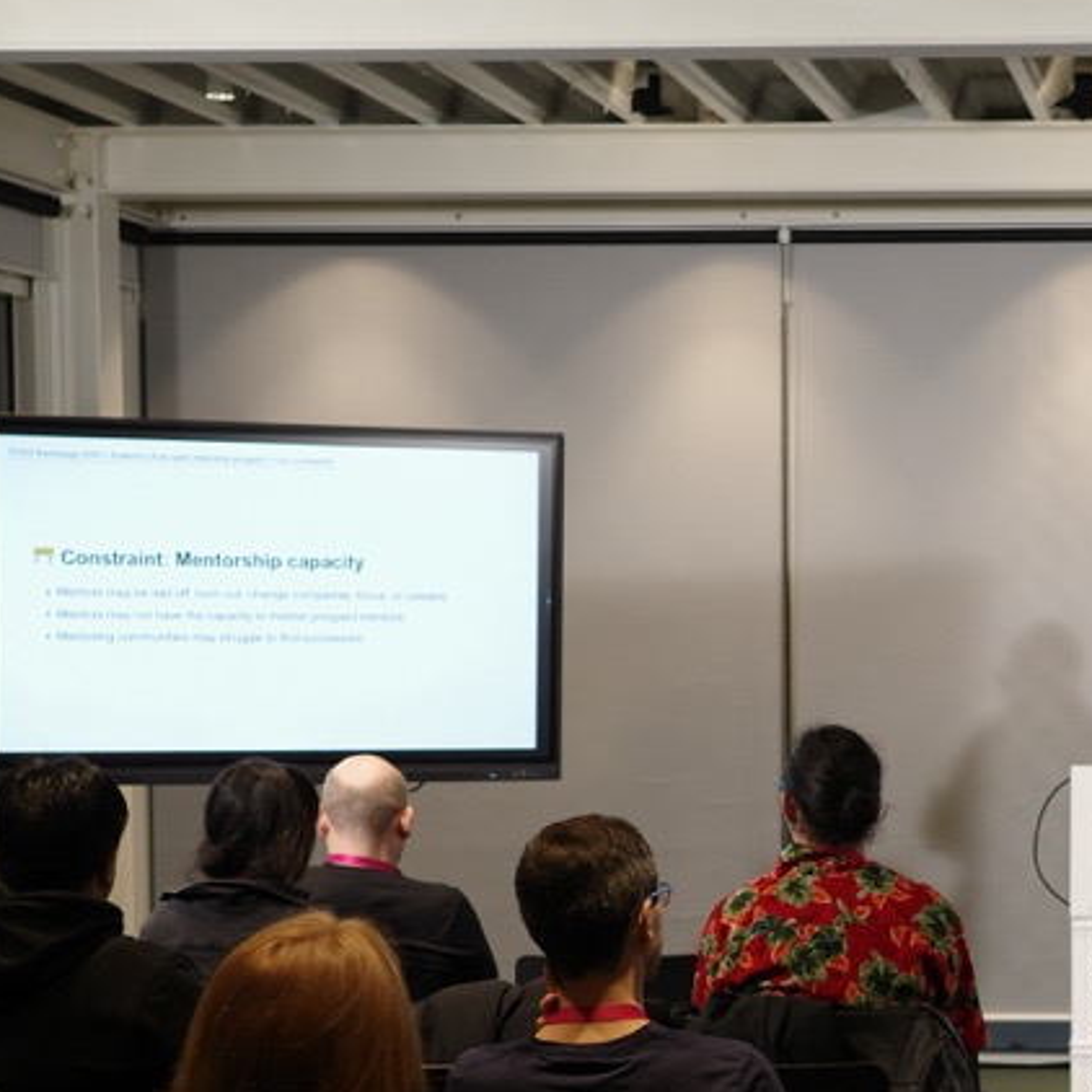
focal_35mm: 103
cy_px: 837
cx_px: 1105
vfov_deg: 16.8
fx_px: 3676
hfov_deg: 16.5
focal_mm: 26
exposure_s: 1/40
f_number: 2.8
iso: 320
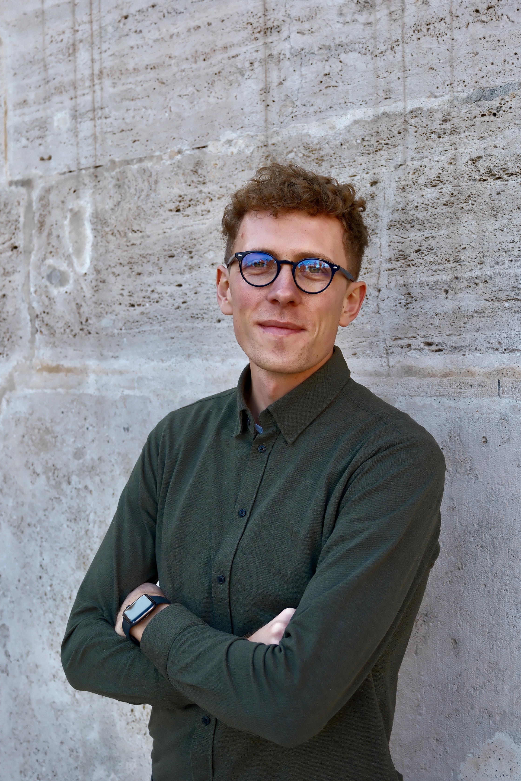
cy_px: 365
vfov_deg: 40.3
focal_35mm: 49
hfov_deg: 27.5
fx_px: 1064
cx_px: 242
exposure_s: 1/125
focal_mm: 28.7
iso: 100
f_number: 4
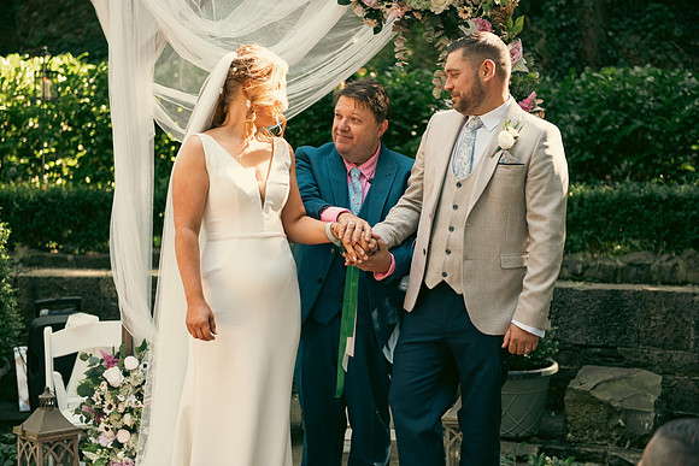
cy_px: 233
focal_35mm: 66
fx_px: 1282
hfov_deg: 30.5
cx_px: 350
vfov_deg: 20.6
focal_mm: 66
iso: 320
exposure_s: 1/160
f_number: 3.5
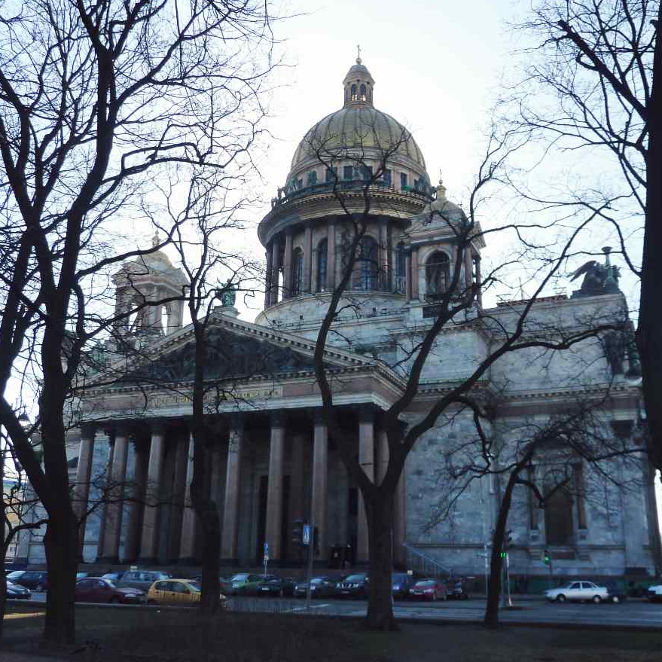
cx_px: 358
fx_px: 757
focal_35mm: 35
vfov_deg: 47.2
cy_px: 331
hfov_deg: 47.2
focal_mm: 4.7
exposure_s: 1/320
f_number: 4
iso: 125
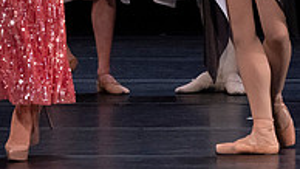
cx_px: 63
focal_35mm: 1251
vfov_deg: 1.0
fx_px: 9949
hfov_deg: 1.7
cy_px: -106
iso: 12800
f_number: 14
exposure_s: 1/320
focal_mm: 400
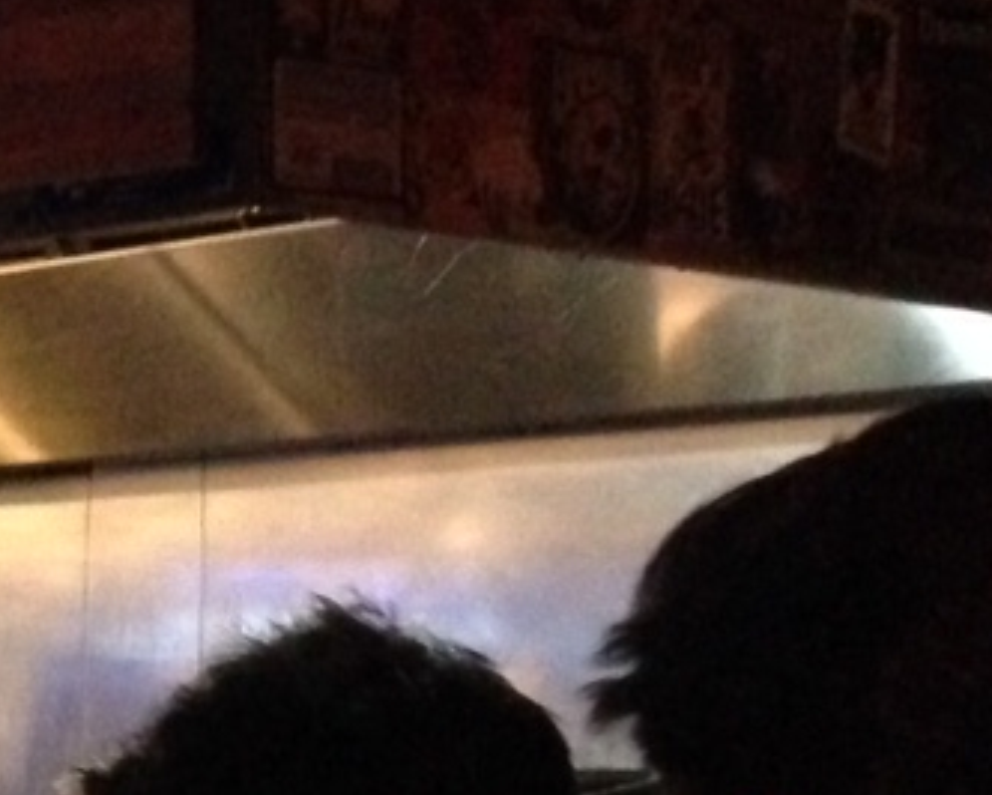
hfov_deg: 14.2
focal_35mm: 124
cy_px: 876
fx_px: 3643
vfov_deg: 12.2
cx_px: -613
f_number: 2.4
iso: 800
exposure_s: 1/15
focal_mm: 4.12
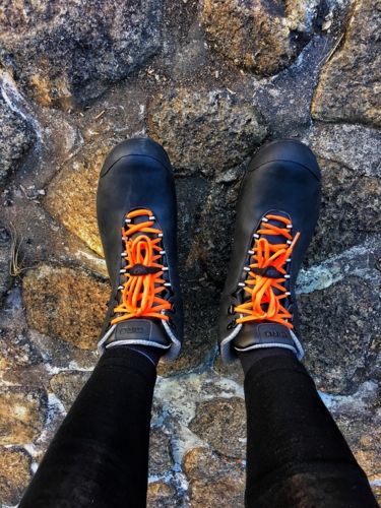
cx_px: 190
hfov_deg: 48.2
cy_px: 254
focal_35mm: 29
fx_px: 426
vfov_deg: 61.7
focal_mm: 4.15
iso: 25
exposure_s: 1/30
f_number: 2.2
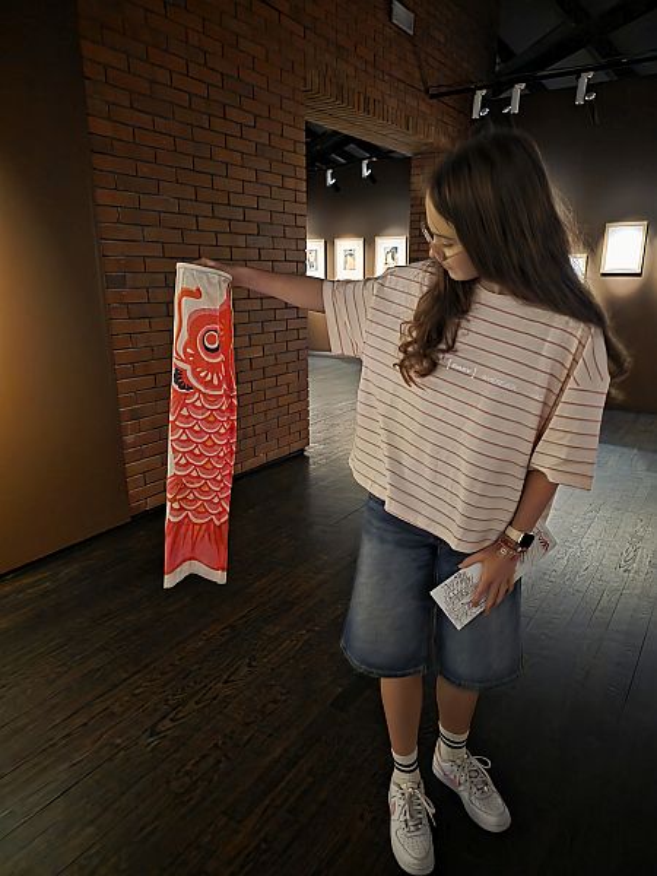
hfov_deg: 58.9
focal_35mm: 23
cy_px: 438
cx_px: 328
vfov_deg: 73.9
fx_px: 582
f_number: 1.7
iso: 2500
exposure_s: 1/20
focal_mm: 6.3
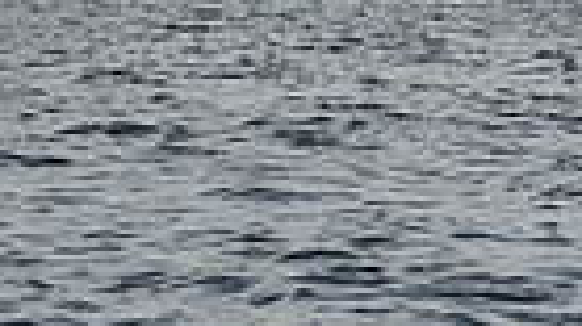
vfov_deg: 2.9
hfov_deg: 5.3
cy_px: -811
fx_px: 6200
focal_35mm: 402
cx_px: -207
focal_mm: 92
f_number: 9
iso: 250
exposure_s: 1/1250
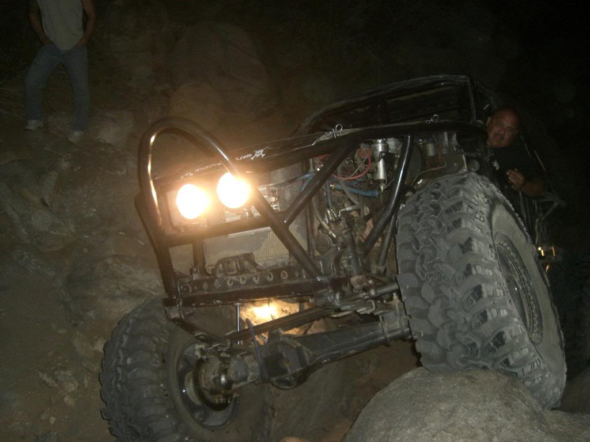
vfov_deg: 37.7
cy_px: 221
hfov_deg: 49.0
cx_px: 295
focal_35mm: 38
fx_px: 648
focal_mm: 6.2
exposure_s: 1/60
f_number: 2.7
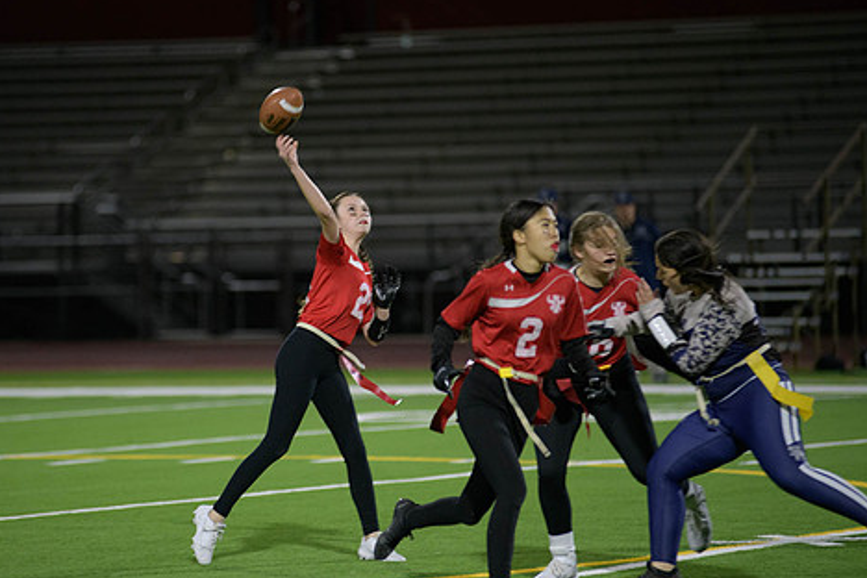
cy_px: 288
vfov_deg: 5.5
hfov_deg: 8.3
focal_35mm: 248
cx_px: 339
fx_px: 5972
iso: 2500
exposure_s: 1/640
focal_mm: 200
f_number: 2.8
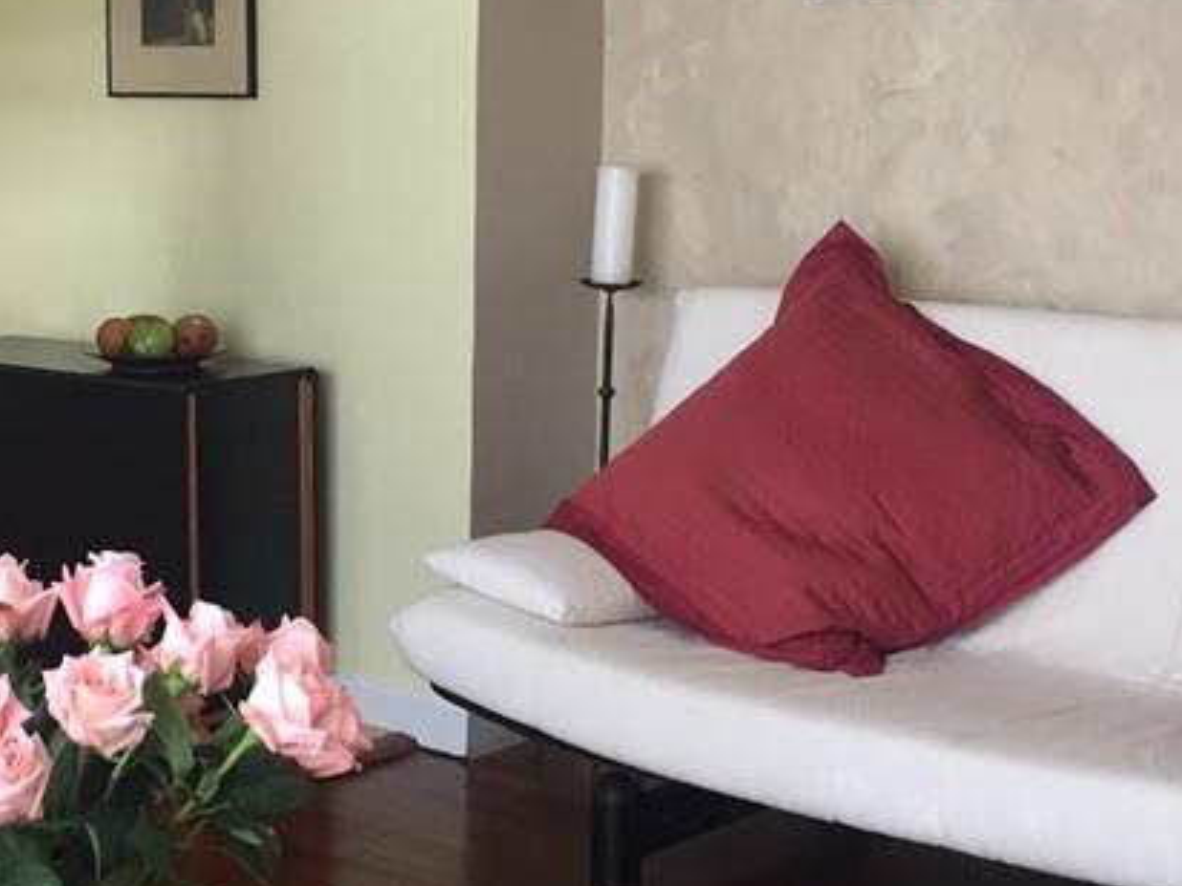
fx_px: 2459
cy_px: 421
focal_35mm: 72
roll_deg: -1.4
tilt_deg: -8.4
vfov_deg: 20.4
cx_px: 318
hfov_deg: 26.7
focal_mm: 4.15
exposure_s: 1/30
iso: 80
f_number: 2.2
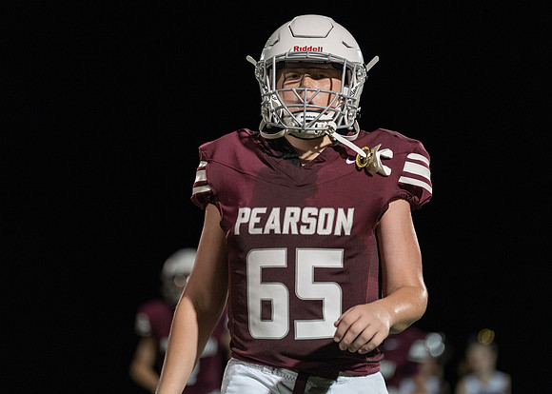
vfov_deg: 9.2
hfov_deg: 12.9
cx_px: 276
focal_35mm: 156
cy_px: 197
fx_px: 2447
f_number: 2.8
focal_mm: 149
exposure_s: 1/1000
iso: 3200
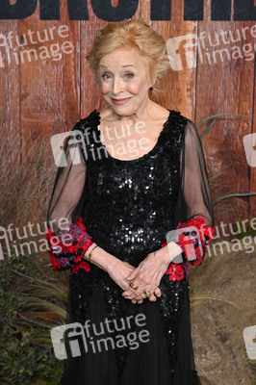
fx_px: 737
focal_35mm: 69
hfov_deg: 19.7
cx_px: 128
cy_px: 192
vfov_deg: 29.3
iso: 1000
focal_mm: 69
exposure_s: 1/250
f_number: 7.1
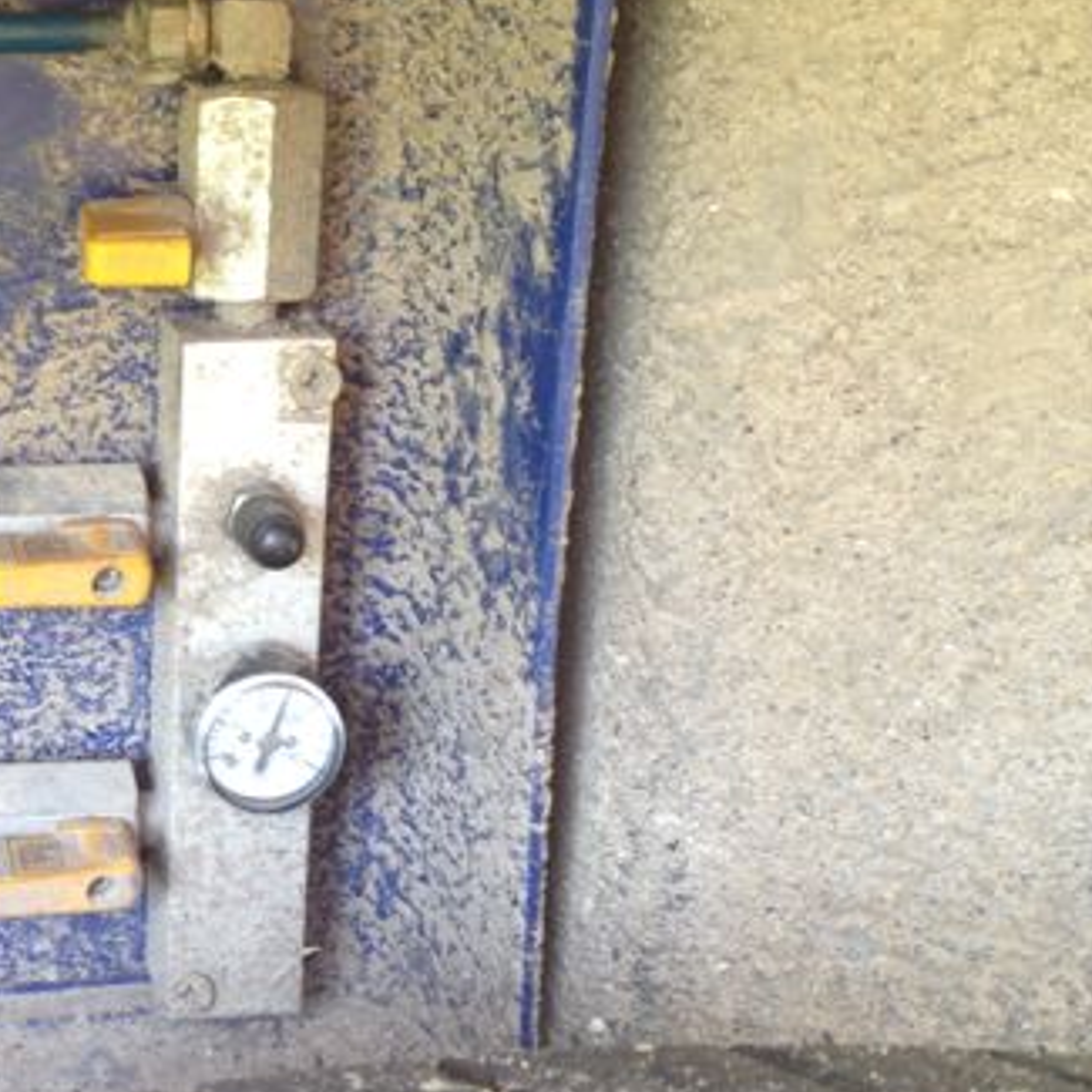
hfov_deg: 26.8
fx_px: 2177
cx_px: 27
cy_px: 706
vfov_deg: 28.0
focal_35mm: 61
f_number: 2.4
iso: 50
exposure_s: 1/30
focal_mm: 4.28
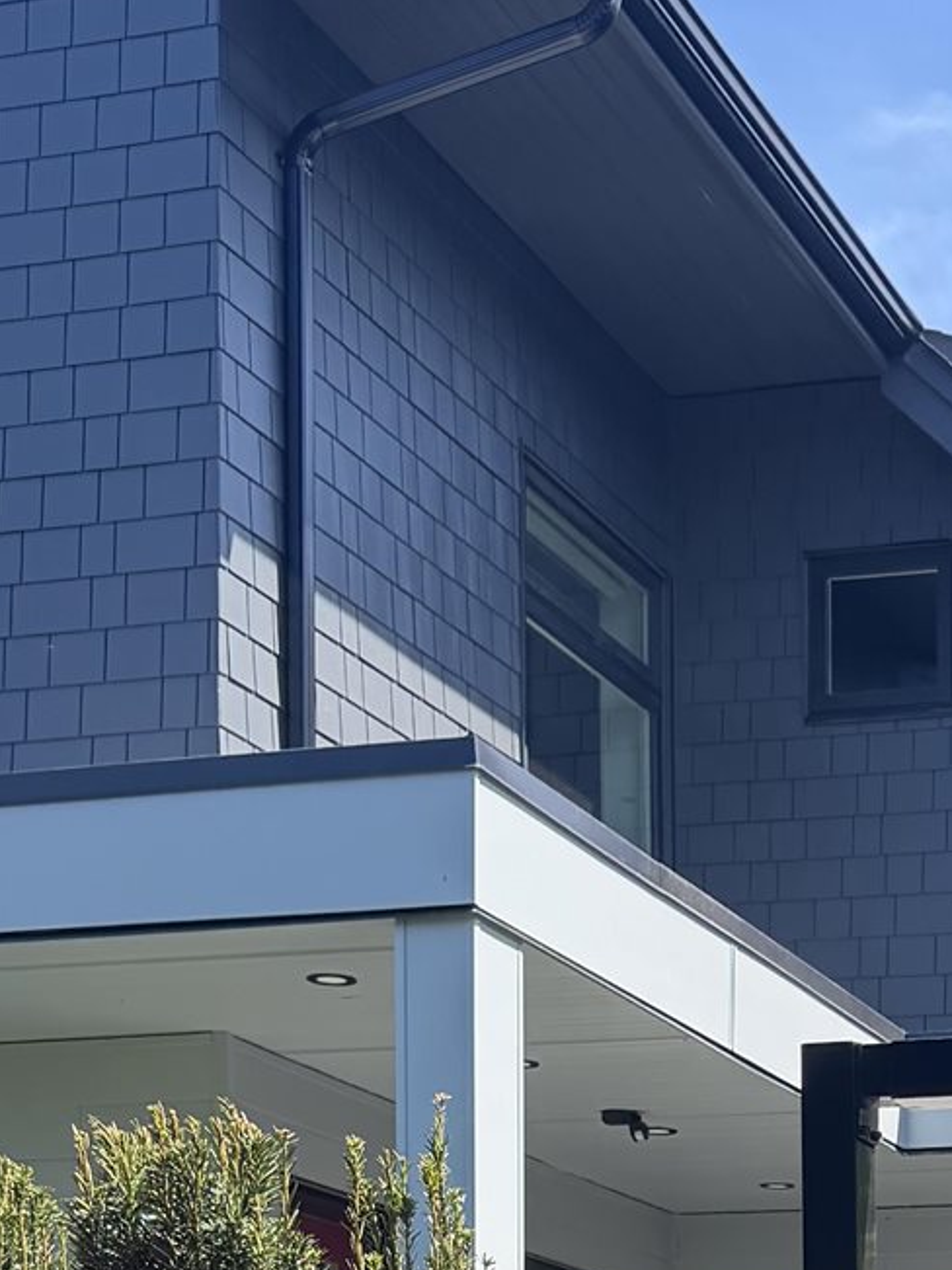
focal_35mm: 85
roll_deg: -0.7
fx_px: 3118
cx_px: 1120
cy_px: 1732
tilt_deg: -0.9
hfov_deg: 16.7
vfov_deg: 20.6
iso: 100
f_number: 1.78
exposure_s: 1/1437
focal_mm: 6.76
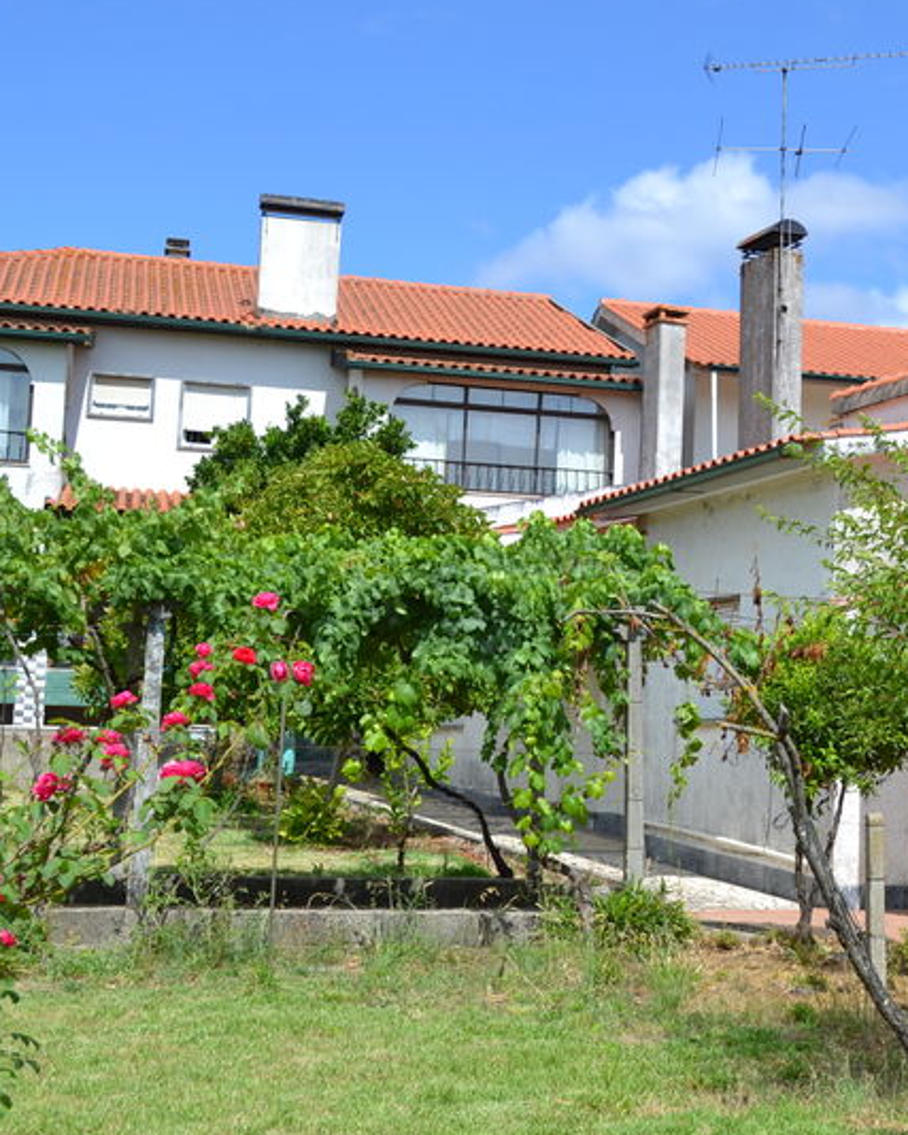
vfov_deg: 32.5
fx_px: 1949
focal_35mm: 58
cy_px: 511
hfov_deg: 25.5
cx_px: 804
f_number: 8
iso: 100
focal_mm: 22
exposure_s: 1/250
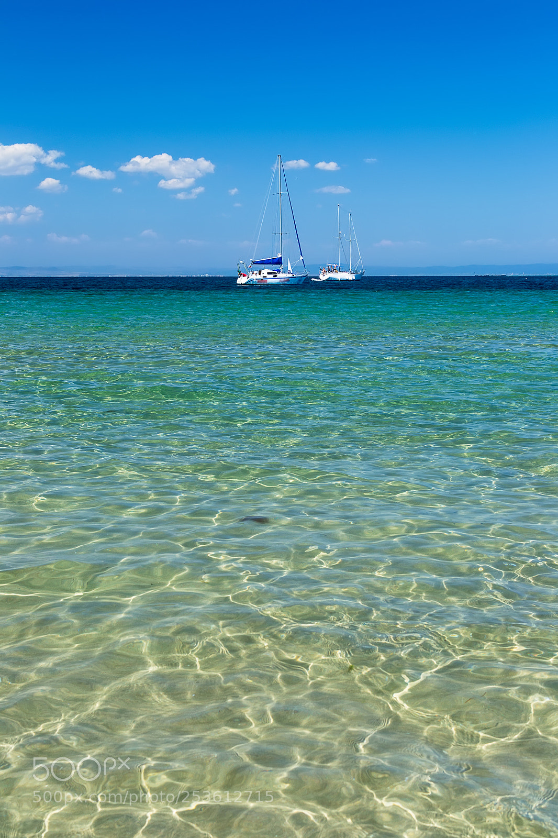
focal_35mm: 52
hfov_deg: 25.7
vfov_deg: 37.9
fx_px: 1221
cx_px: 279
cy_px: 419
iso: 100
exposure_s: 1/160
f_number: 6.3
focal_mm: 35
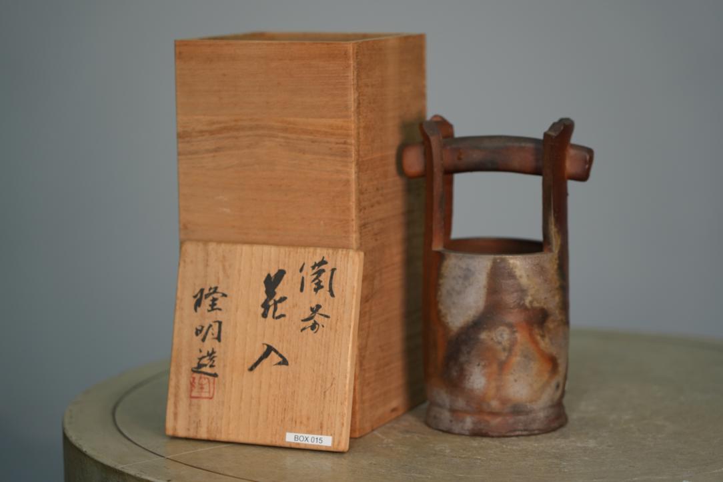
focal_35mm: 105
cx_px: 362
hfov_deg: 19.5
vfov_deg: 13.0
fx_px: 2109
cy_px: 241
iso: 640
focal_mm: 105
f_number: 4
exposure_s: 1/160
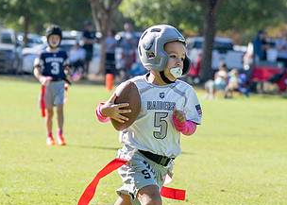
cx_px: 209
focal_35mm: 270
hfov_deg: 7.5
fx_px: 2200
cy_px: 153
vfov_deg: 5.3
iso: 250
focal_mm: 79
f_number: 2.8
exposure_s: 1/2500
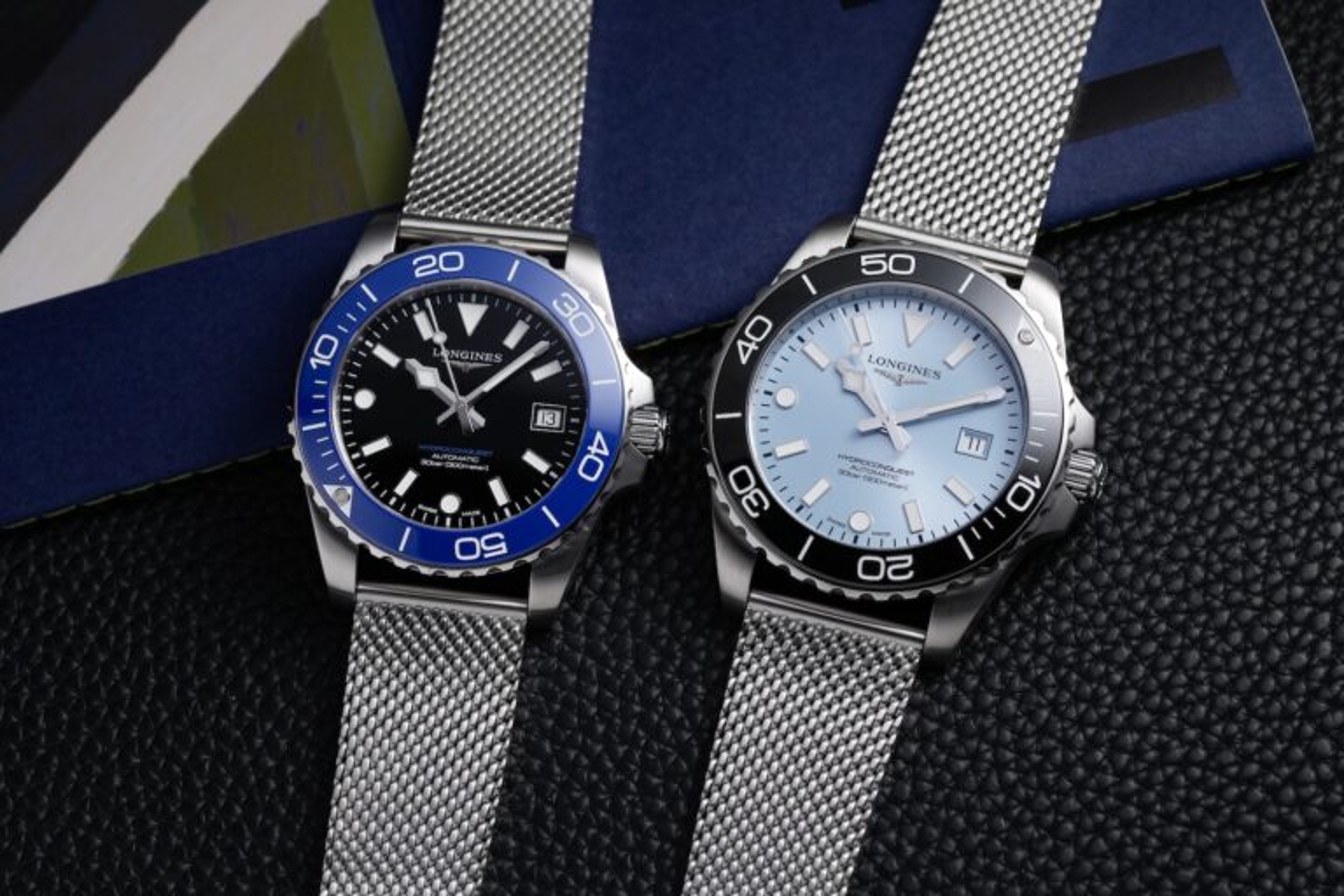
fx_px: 3360
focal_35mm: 90
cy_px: 448
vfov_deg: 15.2
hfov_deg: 22.6
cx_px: 672
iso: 1000
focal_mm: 90
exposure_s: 1/160
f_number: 10
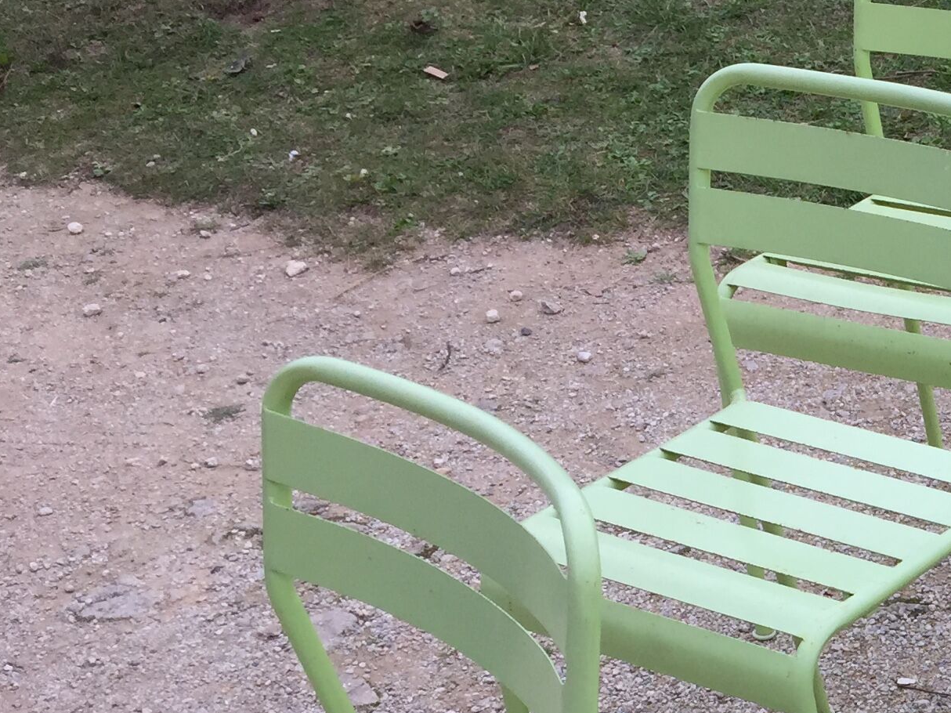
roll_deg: +2.0
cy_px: 756
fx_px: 2142
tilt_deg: -37.0
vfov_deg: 18.3
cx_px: 1236
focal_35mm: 78
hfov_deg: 22.4
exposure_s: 1/638
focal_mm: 4.15
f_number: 2.2
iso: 32
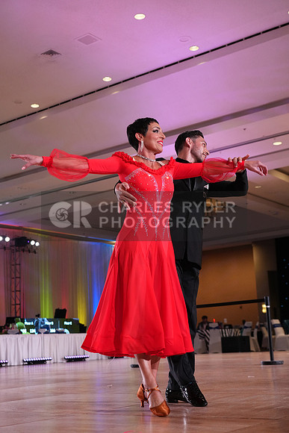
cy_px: 216
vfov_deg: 40.3
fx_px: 590
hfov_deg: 27.5
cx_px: 144
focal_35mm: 49
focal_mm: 49
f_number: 4
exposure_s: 1/500
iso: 2500
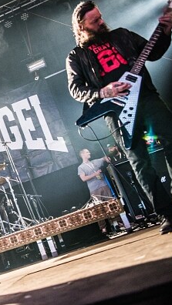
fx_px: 437
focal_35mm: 54
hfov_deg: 20.5
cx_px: -44
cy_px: 152
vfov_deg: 38.5
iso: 800
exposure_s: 1/100
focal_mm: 34
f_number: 2.8
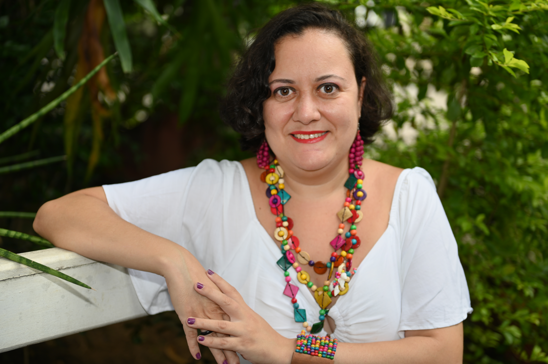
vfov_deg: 23.3
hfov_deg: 34.5
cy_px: 182
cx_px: 274
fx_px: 882
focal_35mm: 58
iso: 100
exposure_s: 1/200
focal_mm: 58
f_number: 2.8
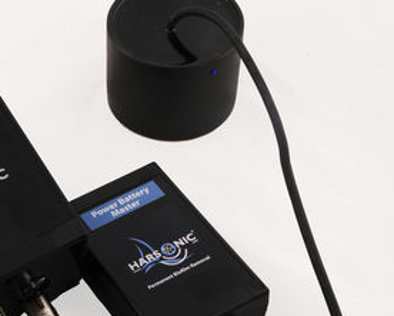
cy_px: 192
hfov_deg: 17.7
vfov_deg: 14.4
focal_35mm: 107
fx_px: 1248
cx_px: 57
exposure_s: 1/80
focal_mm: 42
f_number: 25
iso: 200
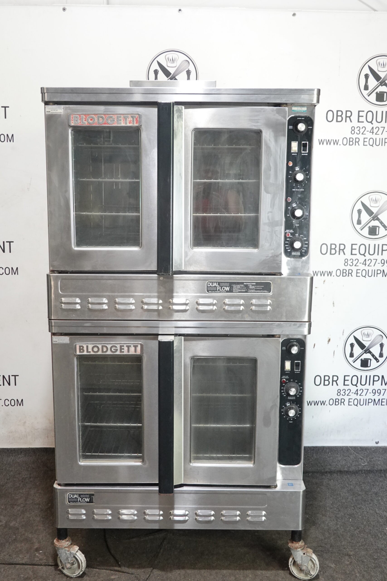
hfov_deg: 34.2
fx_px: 629
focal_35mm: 39
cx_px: 194
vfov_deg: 49.6
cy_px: 290
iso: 1000
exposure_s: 1/40
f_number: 3.5
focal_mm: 14.4
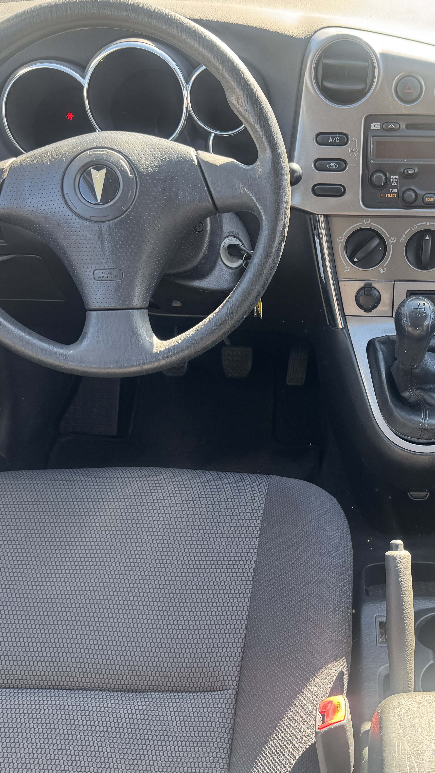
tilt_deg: -38.7
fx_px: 779
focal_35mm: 38
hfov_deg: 30.5
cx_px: 342
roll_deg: +0.2
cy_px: 383
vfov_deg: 52.8
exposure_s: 1/121
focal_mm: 6.76
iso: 80
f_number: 1.78
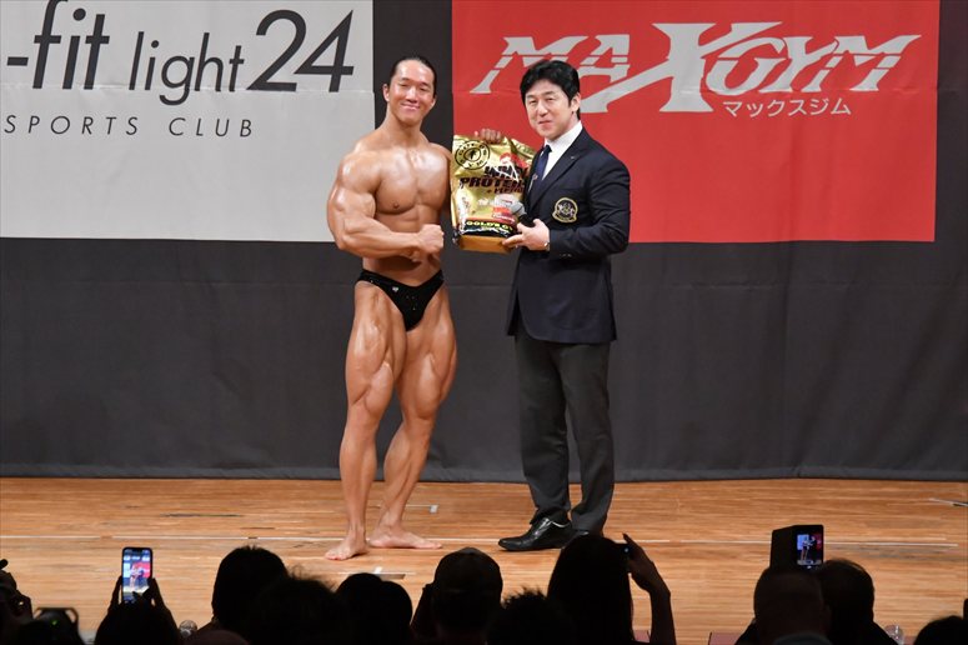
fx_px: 6450
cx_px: 484
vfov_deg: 5.7
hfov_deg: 8.6
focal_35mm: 240
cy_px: 322
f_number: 5.6
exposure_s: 1/400
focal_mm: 160
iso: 7200
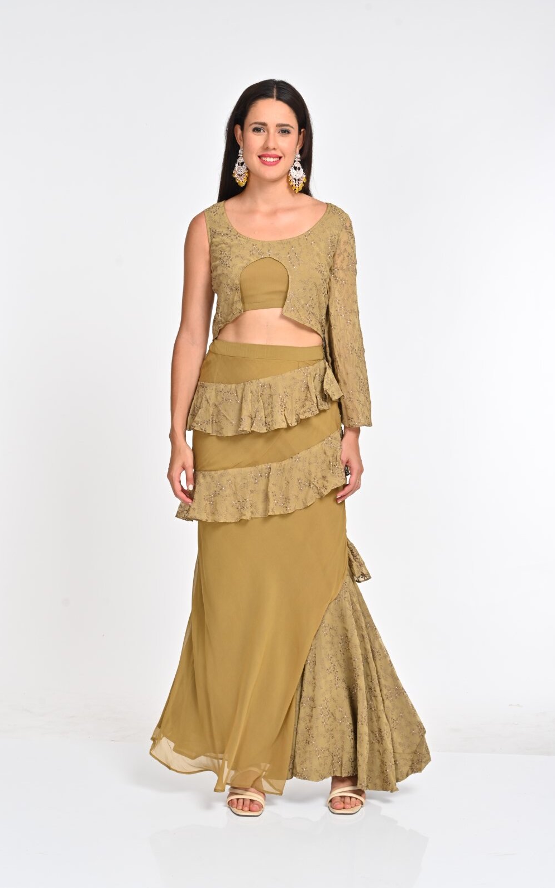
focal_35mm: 53
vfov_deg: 38.2
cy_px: 447
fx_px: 1283
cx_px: 283
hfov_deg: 24.4
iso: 320
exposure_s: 1/160
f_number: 8
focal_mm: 51
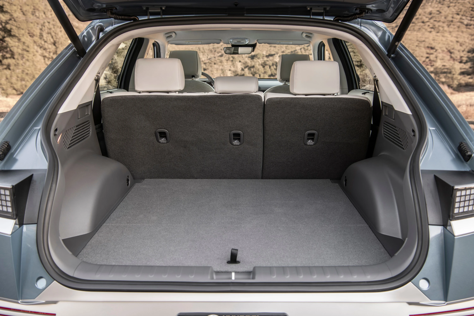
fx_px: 448
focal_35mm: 34
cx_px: 237
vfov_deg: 38.9
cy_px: 158
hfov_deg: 55.8
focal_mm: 34
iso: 64
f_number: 5
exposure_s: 1/15
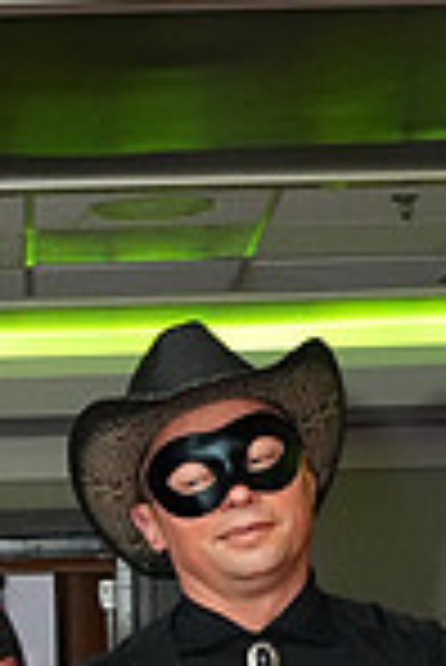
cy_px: 1112
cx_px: 70
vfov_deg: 13.1
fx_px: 2688
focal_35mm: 145
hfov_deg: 9.5
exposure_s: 1/250
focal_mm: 37
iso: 5000
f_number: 5
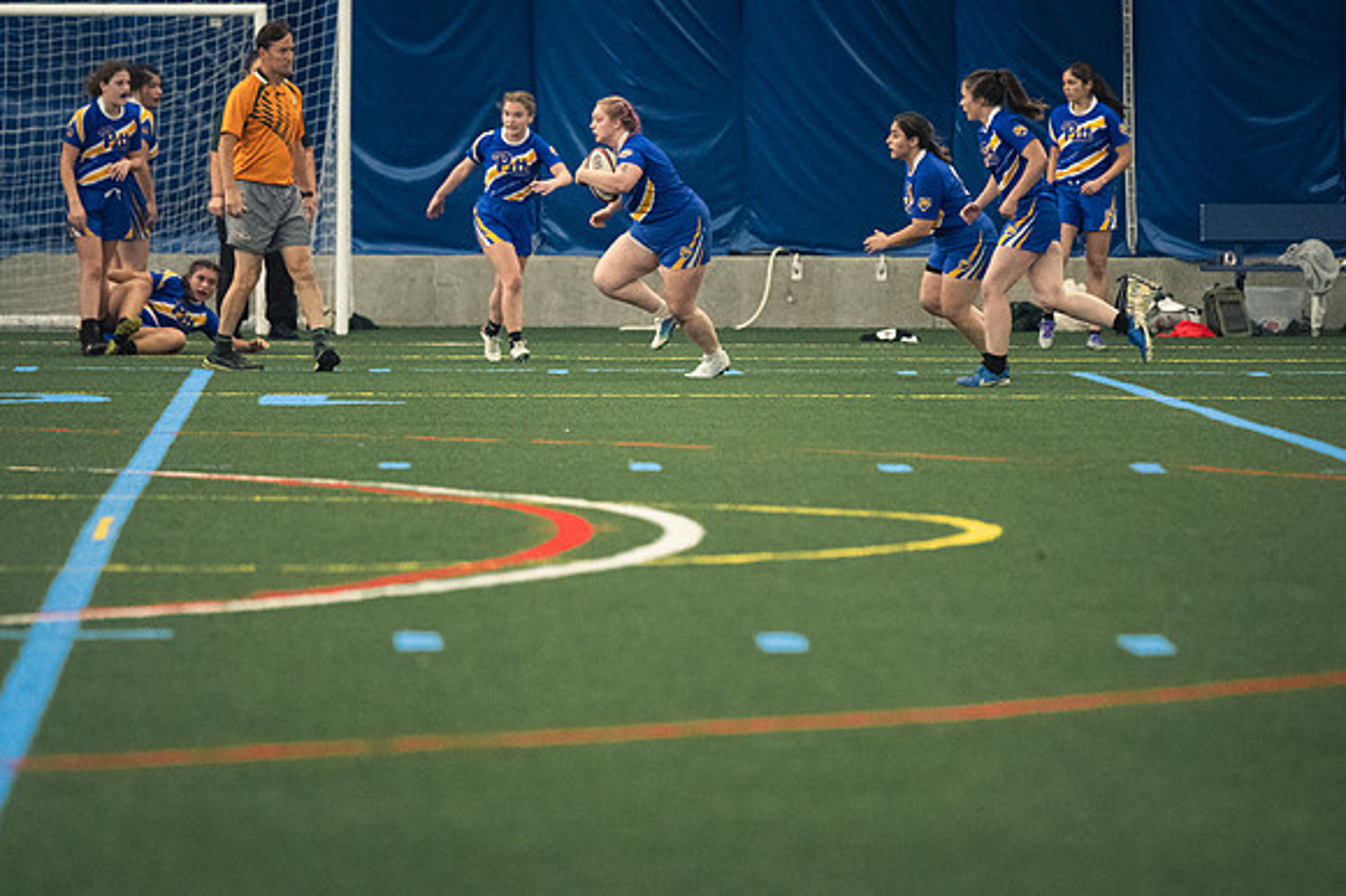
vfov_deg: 4.6
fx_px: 11210
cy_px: 448
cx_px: 673
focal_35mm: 300
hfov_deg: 6.9
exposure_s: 1/500
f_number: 2.8
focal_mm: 200
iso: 8000
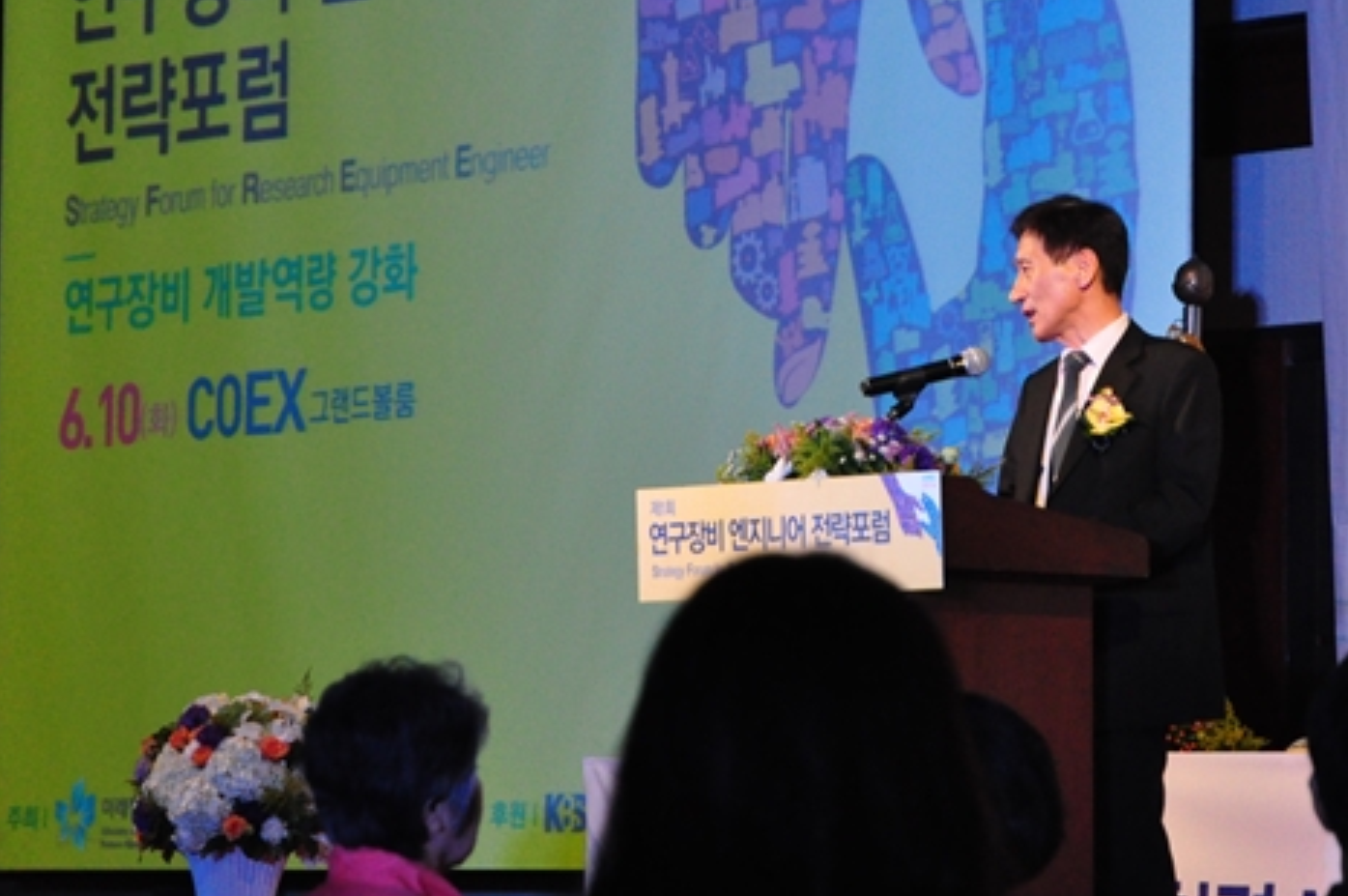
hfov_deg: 13.6
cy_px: 268
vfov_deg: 9.1
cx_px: 1022
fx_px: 5648
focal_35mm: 151
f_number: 5.3
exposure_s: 1/250
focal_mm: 62
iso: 2000
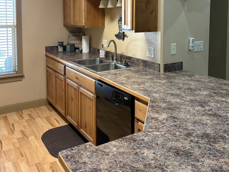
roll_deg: +0.1
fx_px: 232
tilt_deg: -3.3
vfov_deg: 38.9
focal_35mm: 35
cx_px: 114
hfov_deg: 52.6
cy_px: 31
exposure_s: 1/60
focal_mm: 5.96
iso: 125
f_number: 1.6
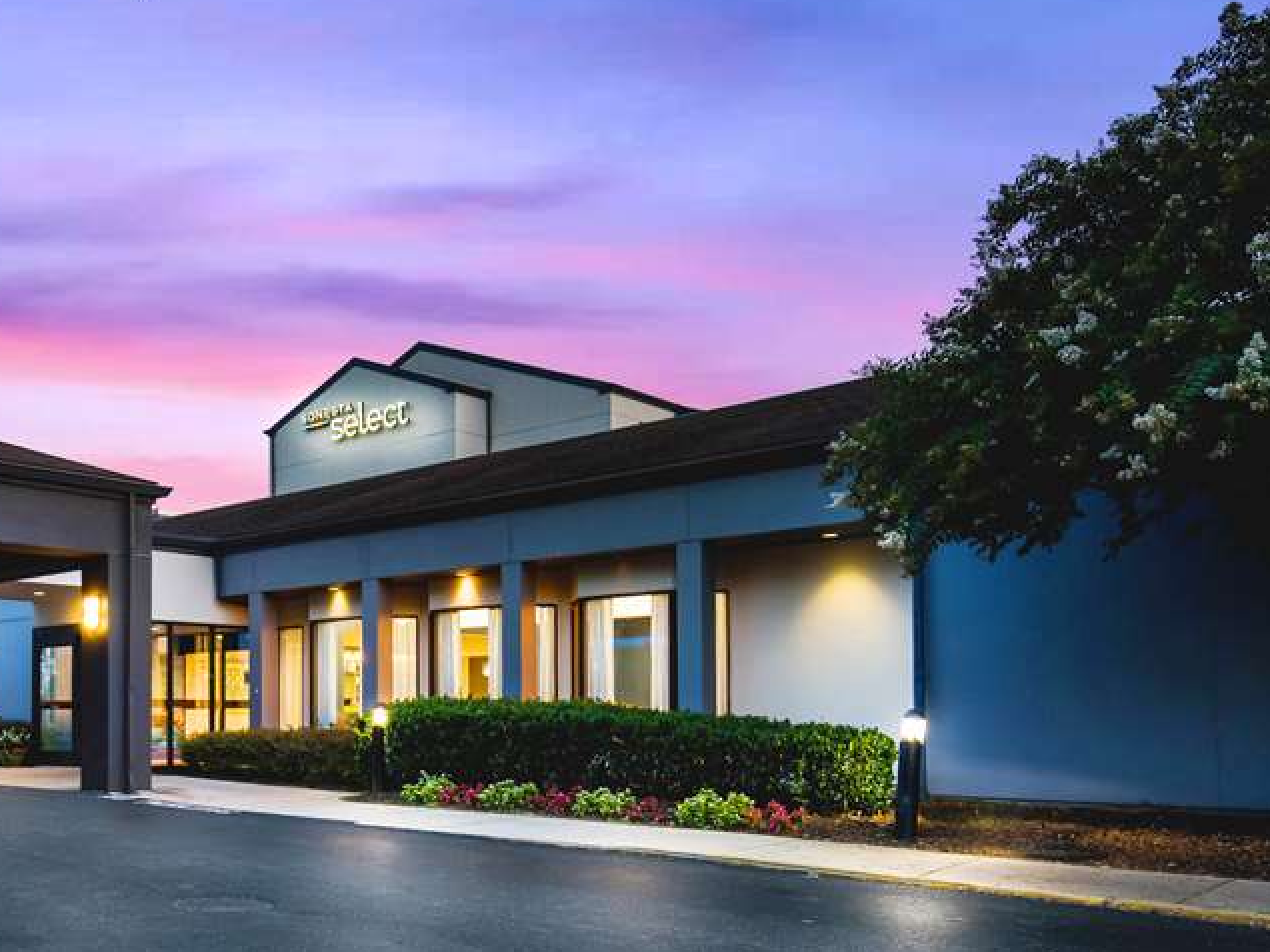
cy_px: 653
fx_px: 1137
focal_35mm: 31
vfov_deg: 44.6
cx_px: 417
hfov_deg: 57.0
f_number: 8
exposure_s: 1/8
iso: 1250
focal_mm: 20
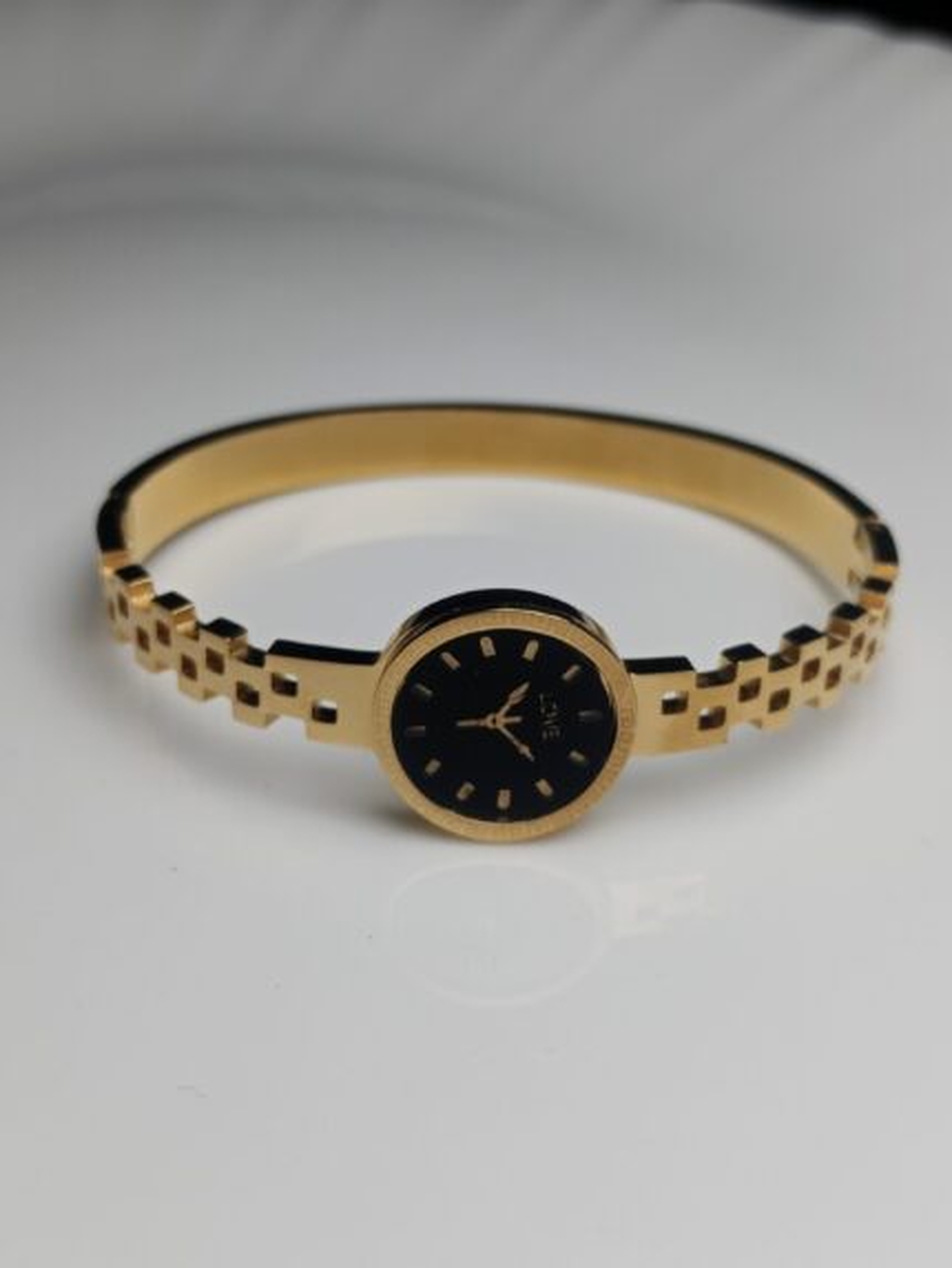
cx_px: 476
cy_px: 634
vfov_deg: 47.9
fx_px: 1430
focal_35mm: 39
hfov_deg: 36.8
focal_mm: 3.98
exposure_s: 1/375
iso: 50
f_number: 1.8
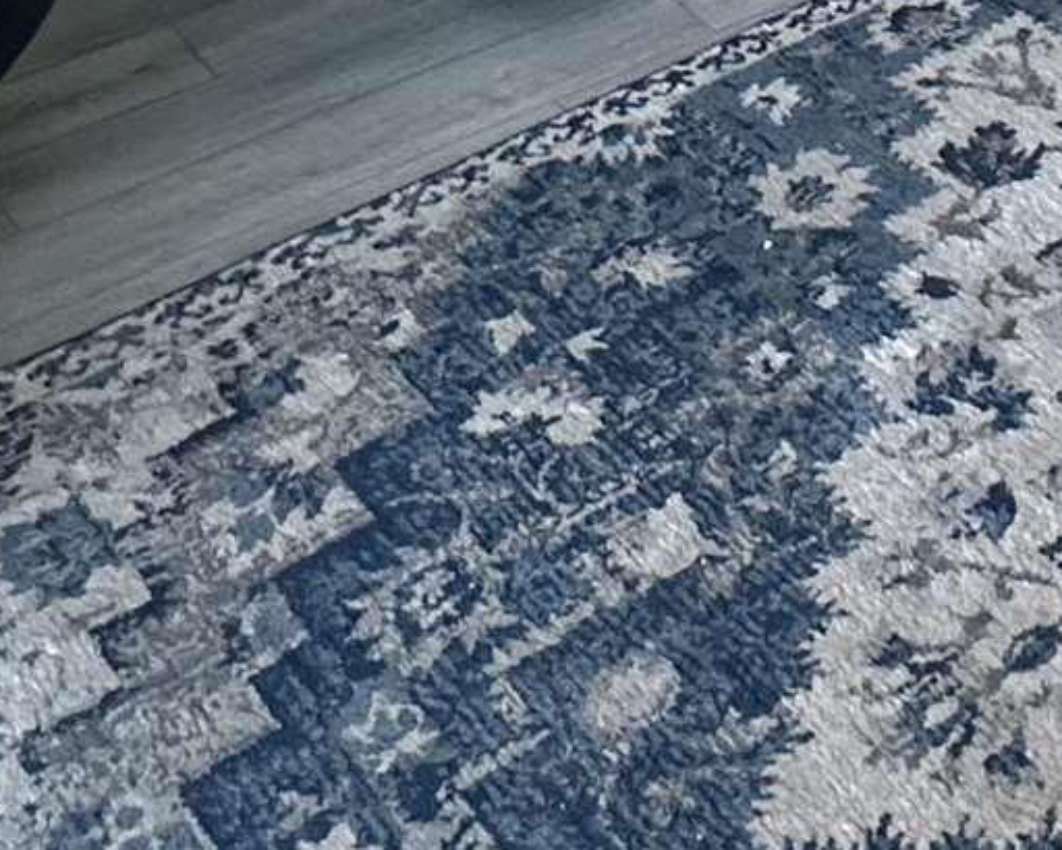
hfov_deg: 22.2
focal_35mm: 82
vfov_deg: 15.7
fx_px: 2578
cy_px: -738
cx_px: 1114
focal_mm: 2.22
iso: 250
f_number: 2.2
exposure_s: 1/120
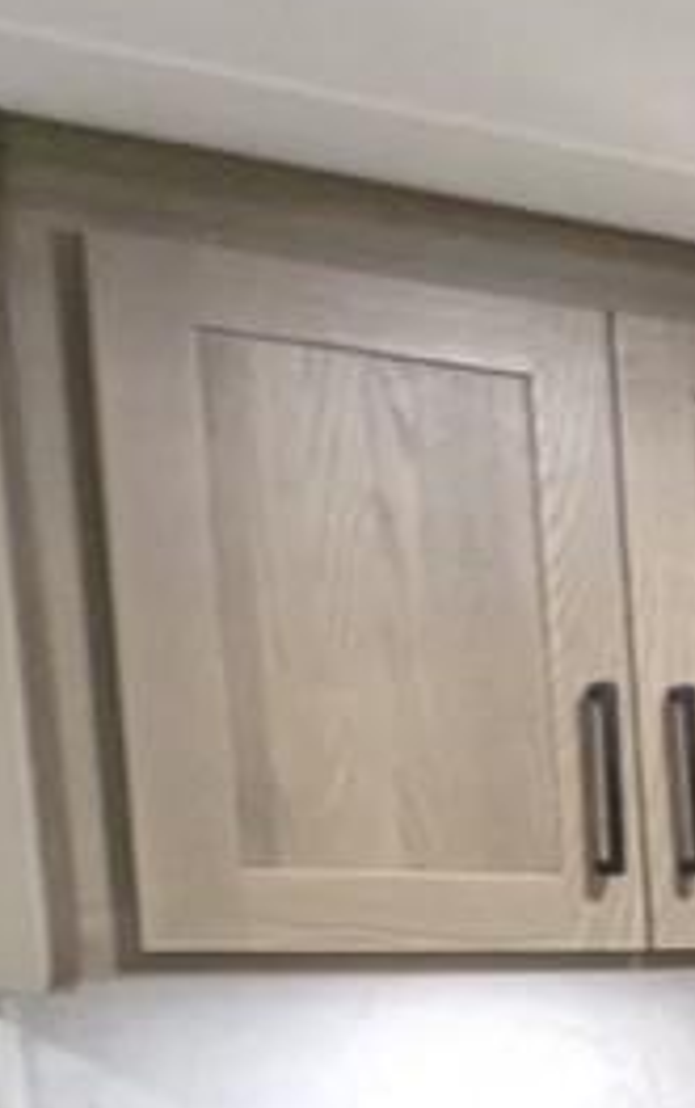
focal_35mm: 90
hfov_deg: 9.7
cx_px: 2285
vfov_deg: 21.6
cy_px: 1277
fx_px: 2720
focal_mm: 2.35
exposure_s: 1/33.5
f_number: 2.2
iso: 111
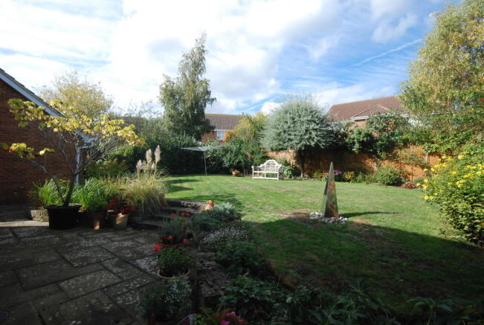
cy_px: 162
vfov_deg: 67.6
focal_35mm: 18
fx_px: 242
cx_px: 242
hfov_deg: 89.9
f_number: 13
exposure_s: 1/640
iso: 1250
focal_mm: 12
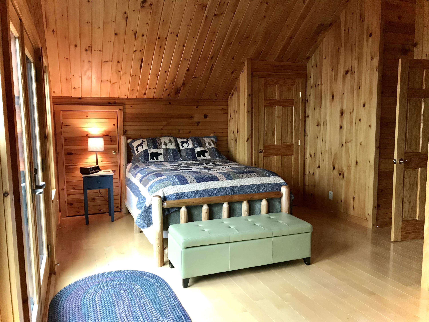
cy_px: 161
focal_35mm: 28
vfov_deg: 49.7
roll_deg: +1.2
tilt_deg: -4.2
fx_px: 347
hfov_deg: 63.4
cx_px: 214
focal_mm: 3.99
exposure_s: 1/15
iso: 64
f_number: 1.8
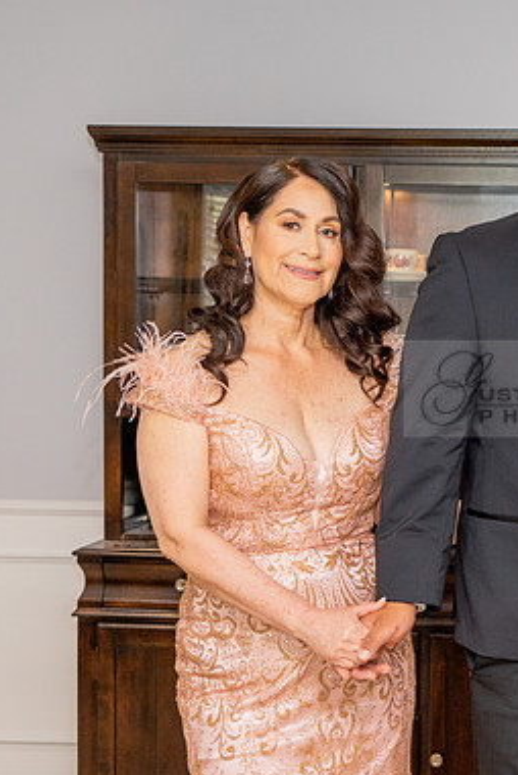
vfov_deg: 26.3
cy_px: 426
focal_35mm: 77
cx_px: 572
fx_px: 1659
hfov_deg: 17.2
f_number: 4.5
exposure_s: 1/160
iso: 640
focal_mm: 40
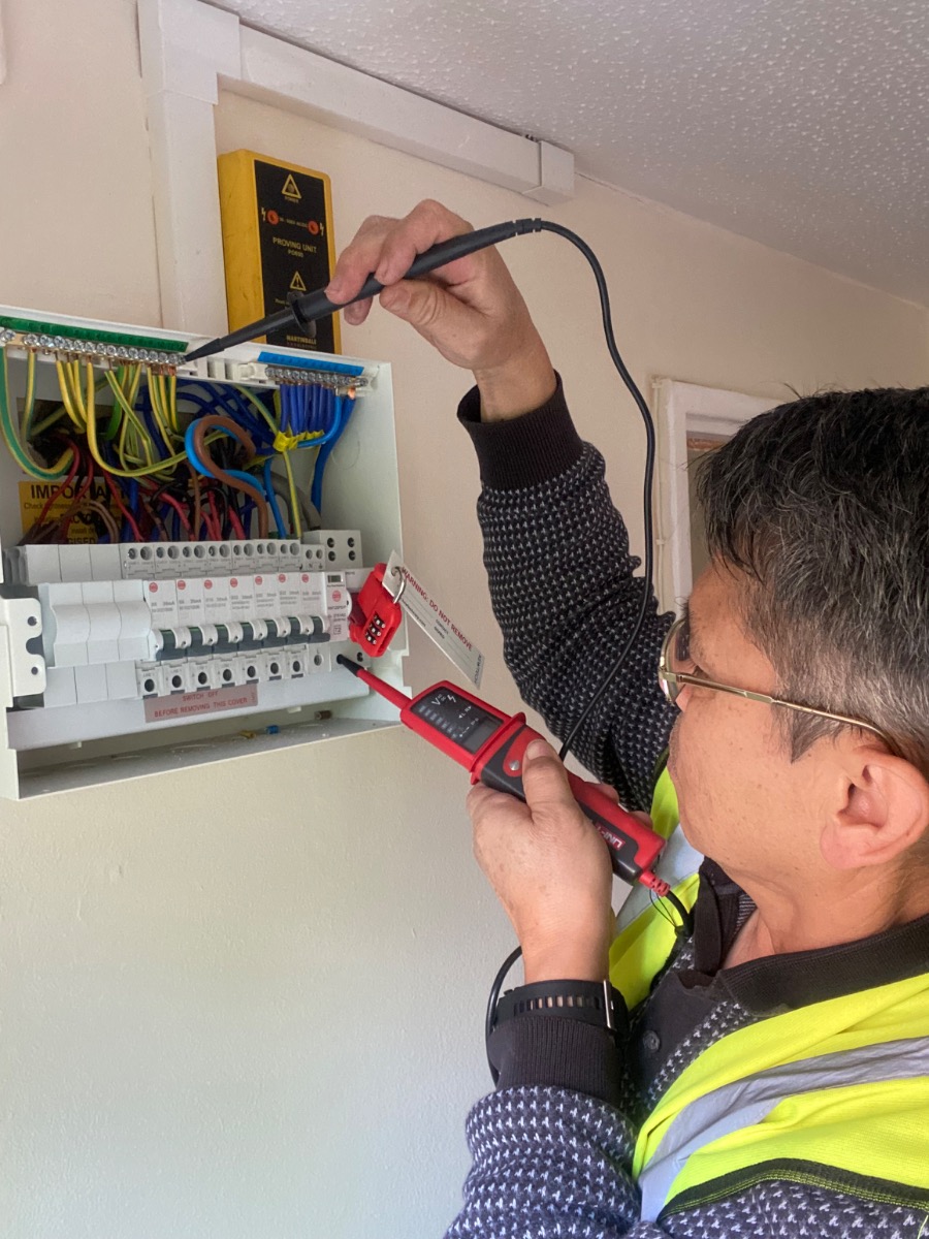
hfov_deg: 46.8
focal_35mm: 30
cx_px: 464
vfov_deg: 60.0
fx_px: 1073
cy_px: 620
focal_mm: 2.71
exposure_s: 1/30
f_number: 2.2
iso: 500
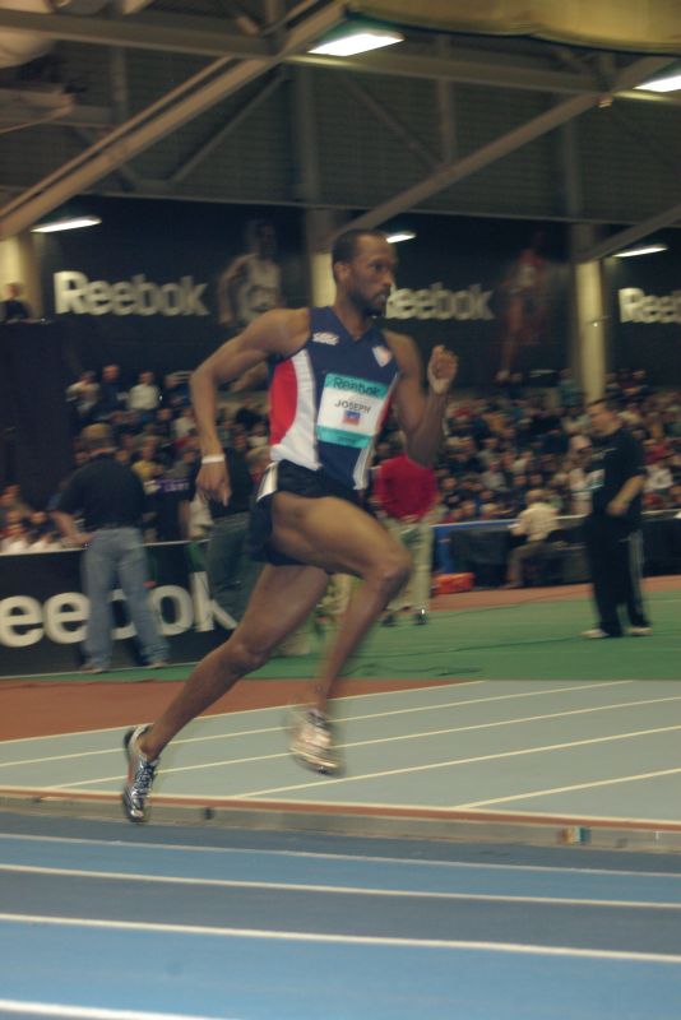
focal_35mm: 90
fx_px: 2551
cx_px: 340
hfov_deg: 15.2
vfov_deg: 22.6
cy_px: 510
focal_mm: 60
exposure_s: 1/100
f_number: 5.6
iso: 800
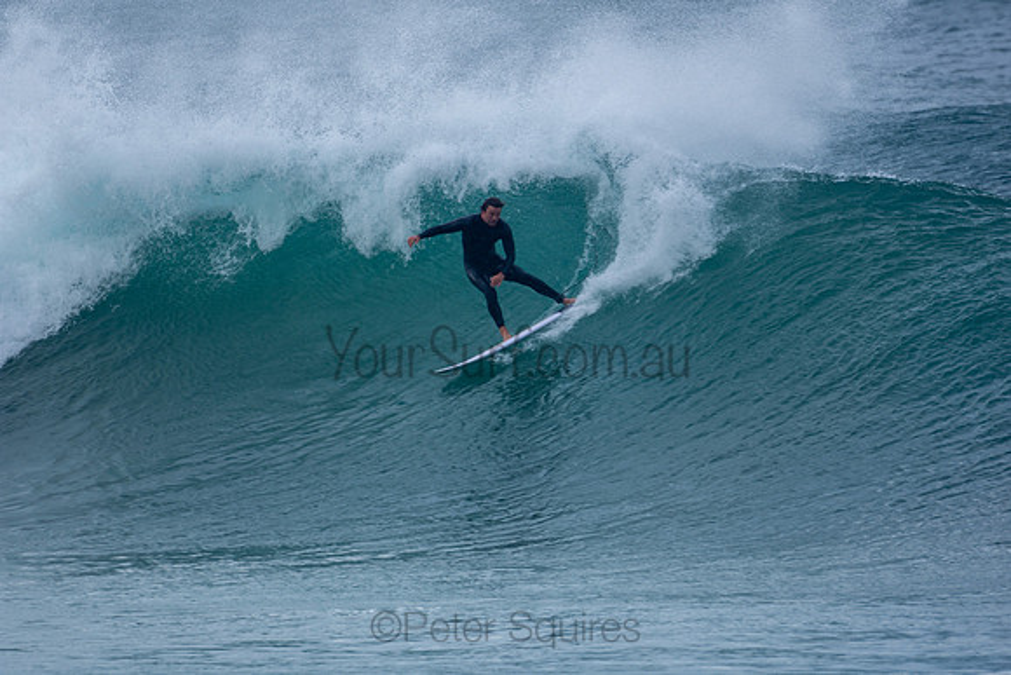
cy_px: 338
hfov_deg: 2.9
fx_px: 20224
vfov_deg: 1.9
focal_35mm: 720
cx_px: 506
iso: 110
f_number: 5.6
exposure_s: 1/400
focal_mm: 480
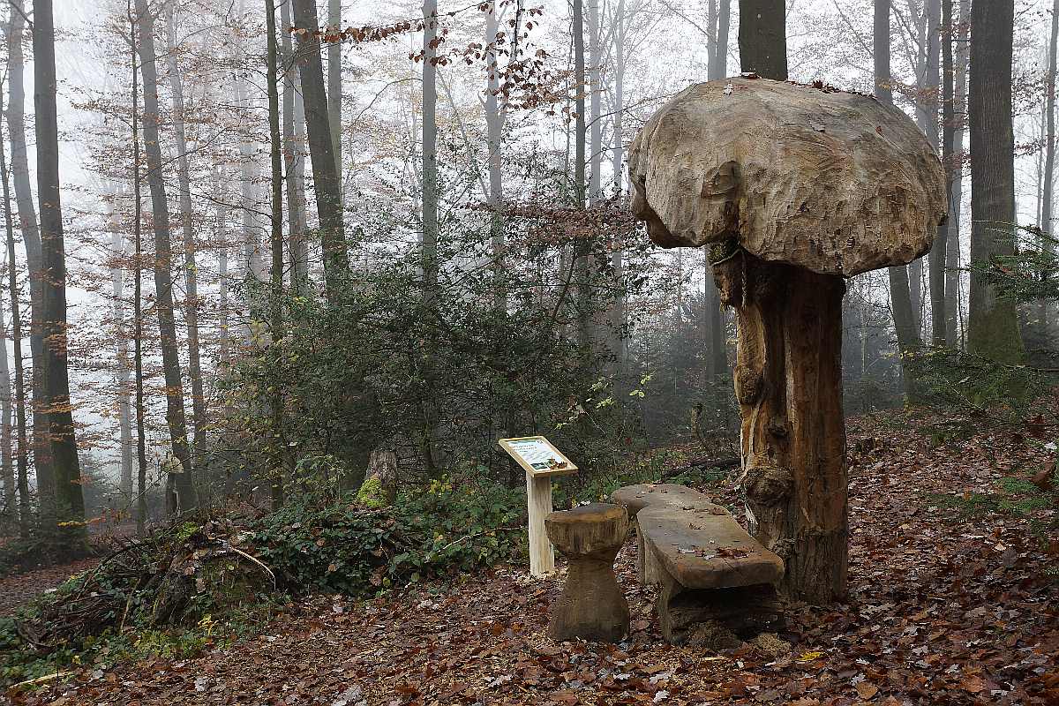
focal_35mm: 39
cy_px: 353
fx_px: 1147
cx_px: 530
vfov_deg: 34.2
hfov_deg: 49.6
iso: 400
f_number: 7.1
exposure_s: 1/60
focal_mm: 26
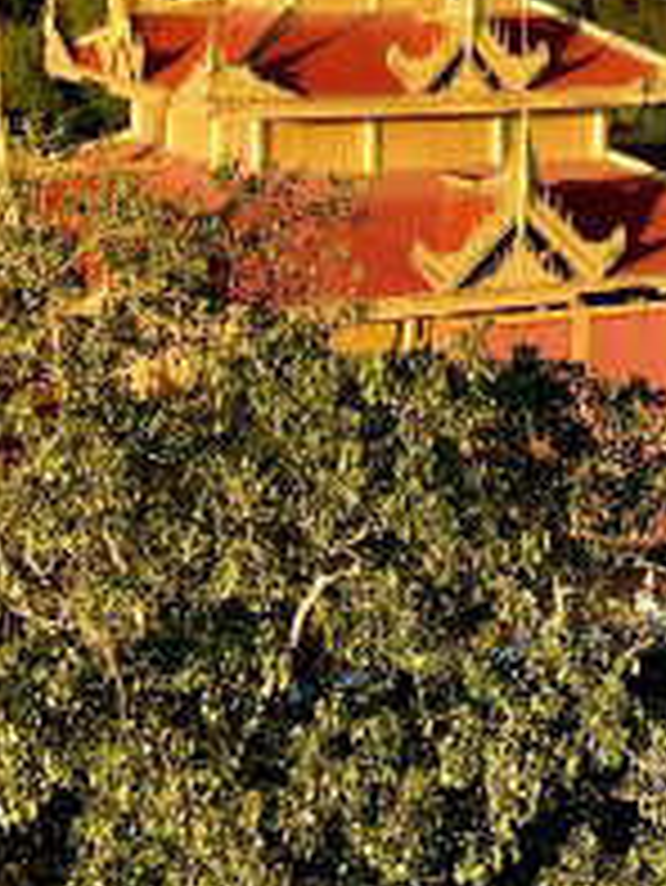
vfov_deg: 21.1
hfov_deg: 16.1
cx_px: 664
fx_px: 2306
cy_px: 9
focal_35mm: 90
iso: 25
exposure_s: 1/746
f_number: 2.2
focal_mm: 4.15
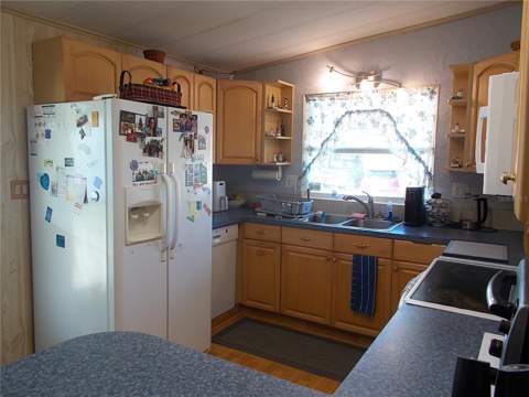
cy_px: 198
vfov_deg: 53.1
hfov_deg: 67.3
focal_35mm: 26
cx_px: 264
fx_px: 397
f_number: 3.2
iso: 100
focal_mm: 4.6
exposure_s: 1/25
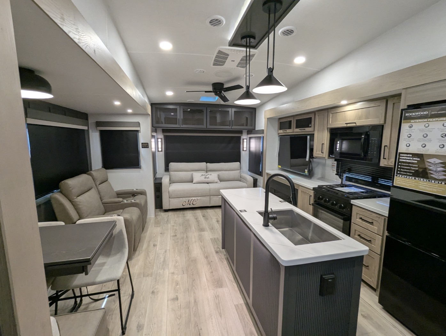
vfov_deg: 78.2
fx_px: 206
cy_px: 168
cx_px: 223
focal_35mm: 16
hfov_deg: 94.4
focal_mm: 2.35
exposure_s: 1/80
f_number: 2.2
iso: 224
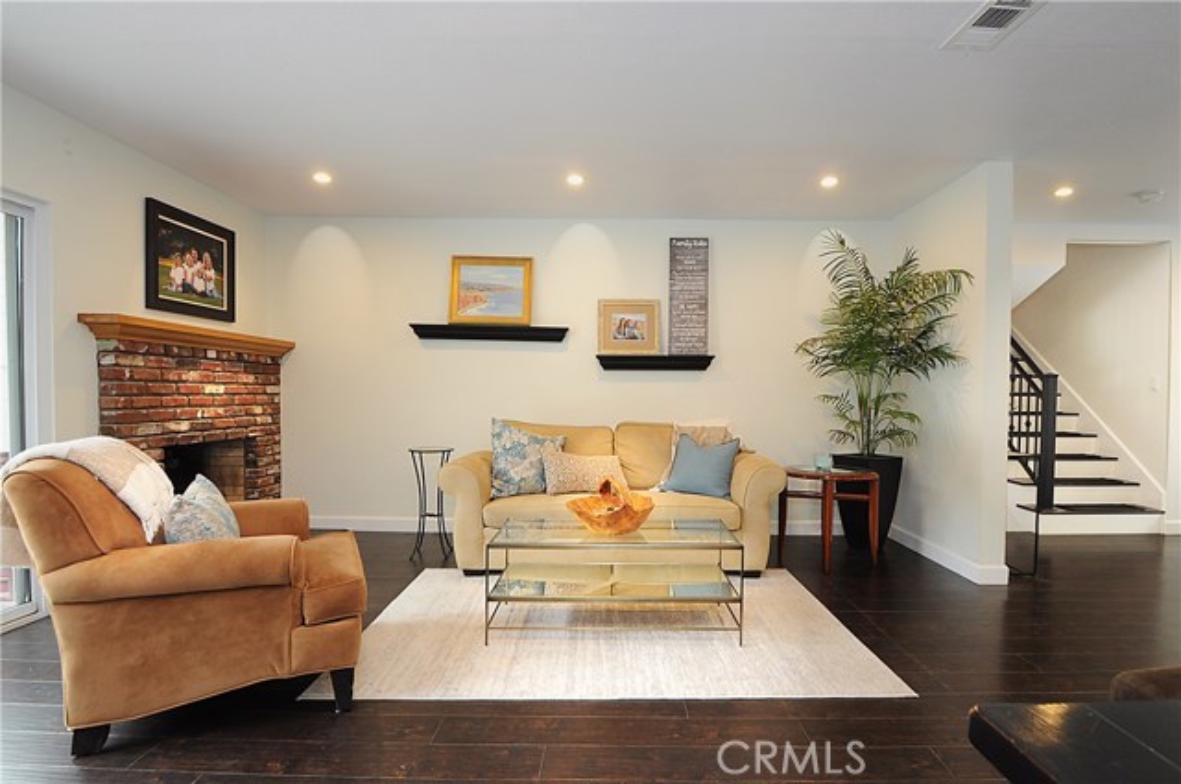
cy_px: 392
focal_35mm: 17
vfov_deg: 69.5
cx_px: 590
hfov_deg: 92.5
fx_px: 565
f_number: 7.1
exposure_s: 1/10
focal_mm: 11.5
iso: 320
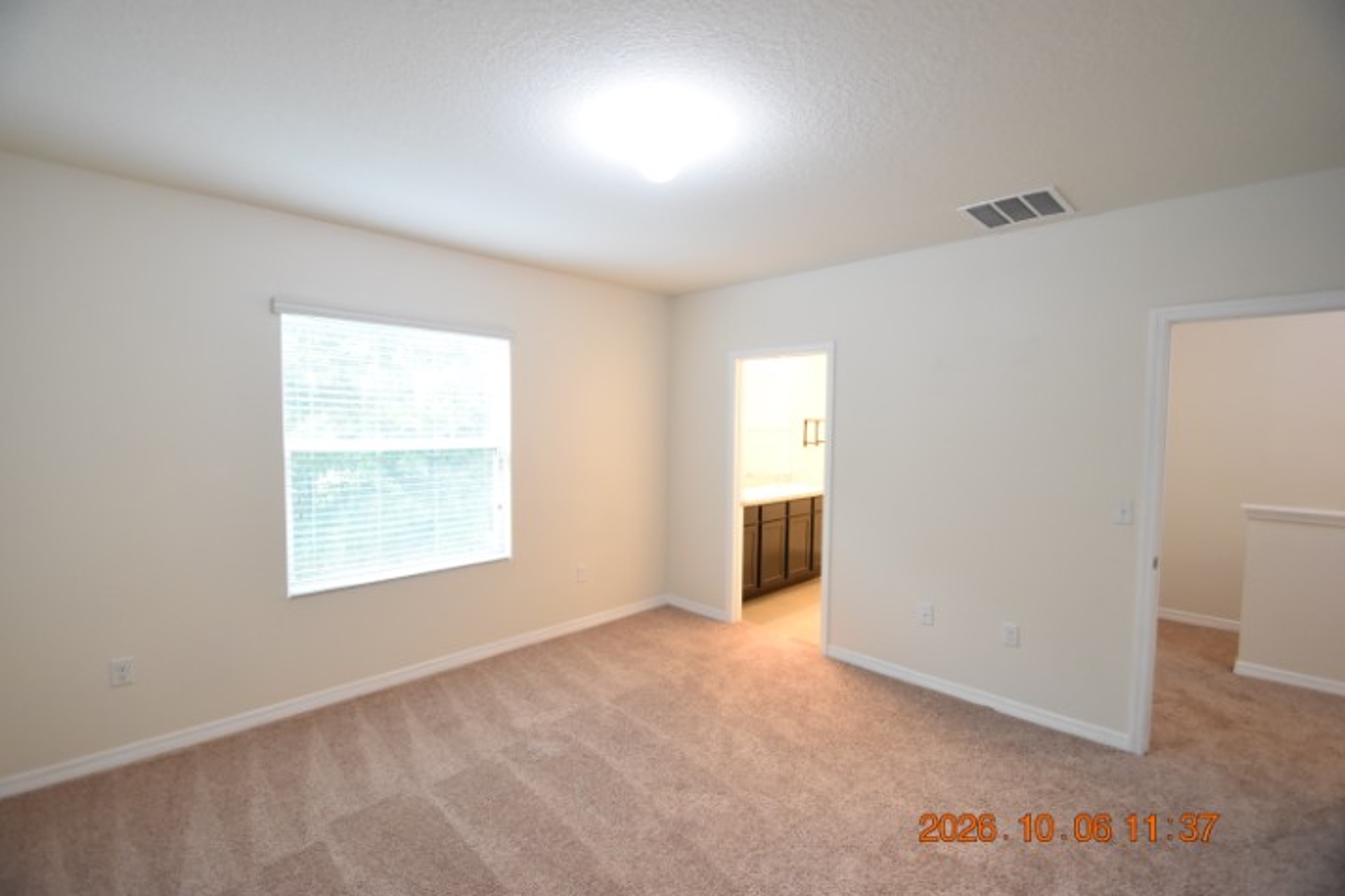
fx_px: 560
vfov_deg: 77.3
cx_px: 672
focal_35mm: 15
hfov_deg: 100.4
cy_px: 448
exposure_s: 1/60
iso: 1400
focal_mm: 10
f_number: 3.5
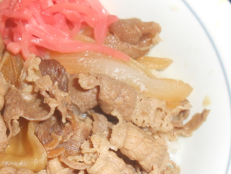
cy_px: 132
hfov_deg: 36.3
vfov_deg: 28.6
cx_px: 33
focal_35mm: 50
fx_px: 334
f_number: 11.5
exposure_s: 1/25
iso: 200
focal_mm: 4.6
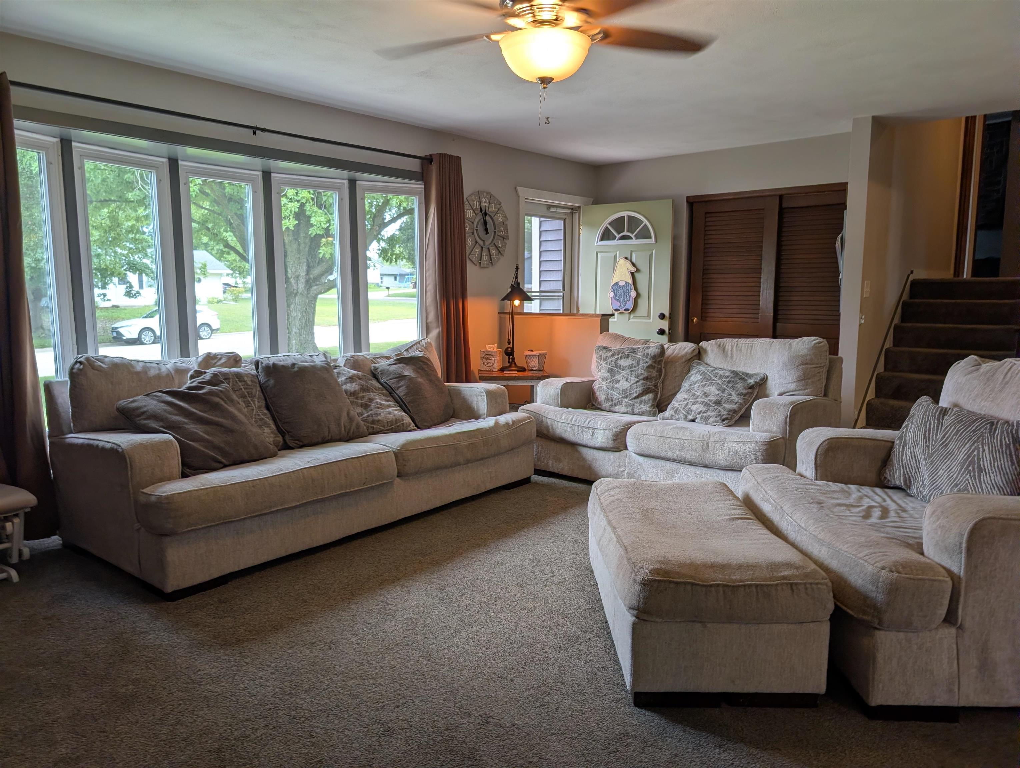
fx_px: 708
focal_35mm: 24
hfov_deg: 71.5
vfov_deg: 56.9
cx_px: 510
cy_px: 384
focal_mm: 6.9
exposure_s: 1/39
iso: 31
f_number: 1.68
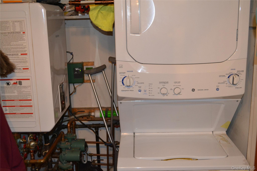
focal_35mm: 39
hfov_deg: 49.6
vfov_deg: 34.2
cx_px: 128
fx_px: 278
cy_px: 86
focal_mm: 26
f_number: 4.2
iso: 1800
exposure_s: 1/60
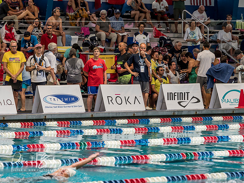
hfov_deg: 10.2
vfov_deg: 7.7
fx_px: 1367
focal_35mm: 194
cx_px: 123
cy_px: 92
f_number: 3.5
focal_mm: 95
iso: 1000
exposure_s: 1/200
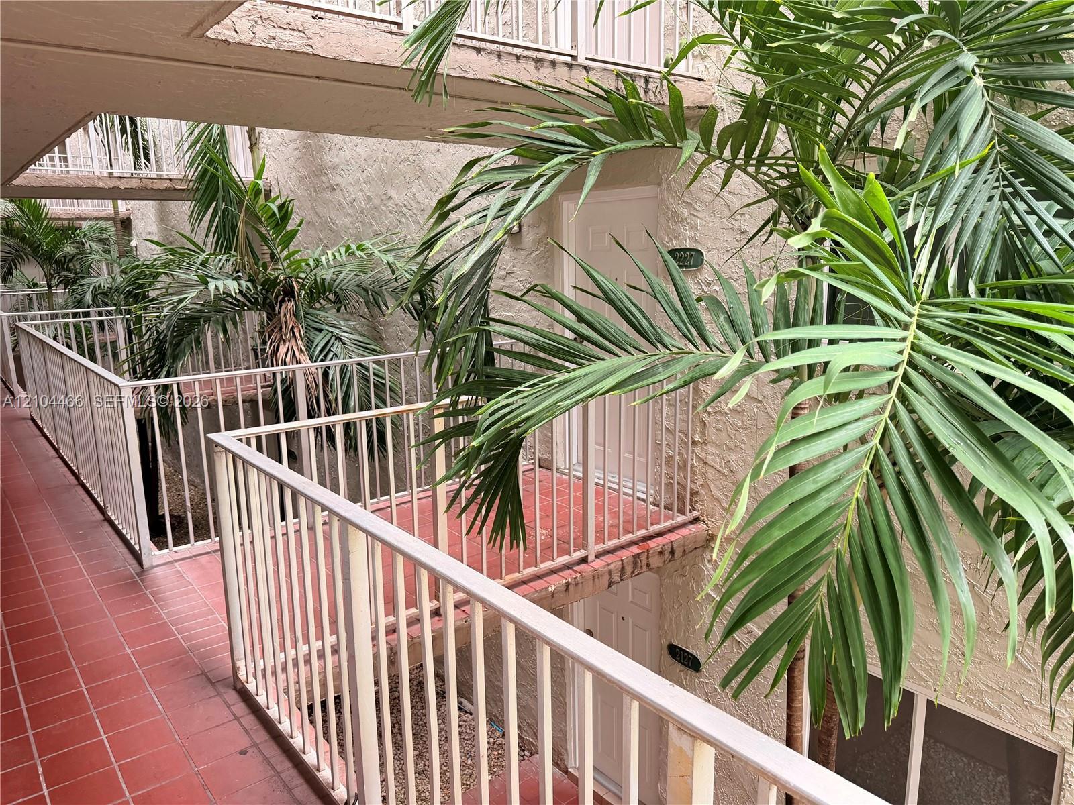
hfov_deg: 71.6
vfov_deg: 56.8
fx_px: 745
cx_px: 537
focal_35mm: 24
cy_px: 402
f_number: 1.78
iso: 200
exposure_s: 1/121
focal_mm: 6.76
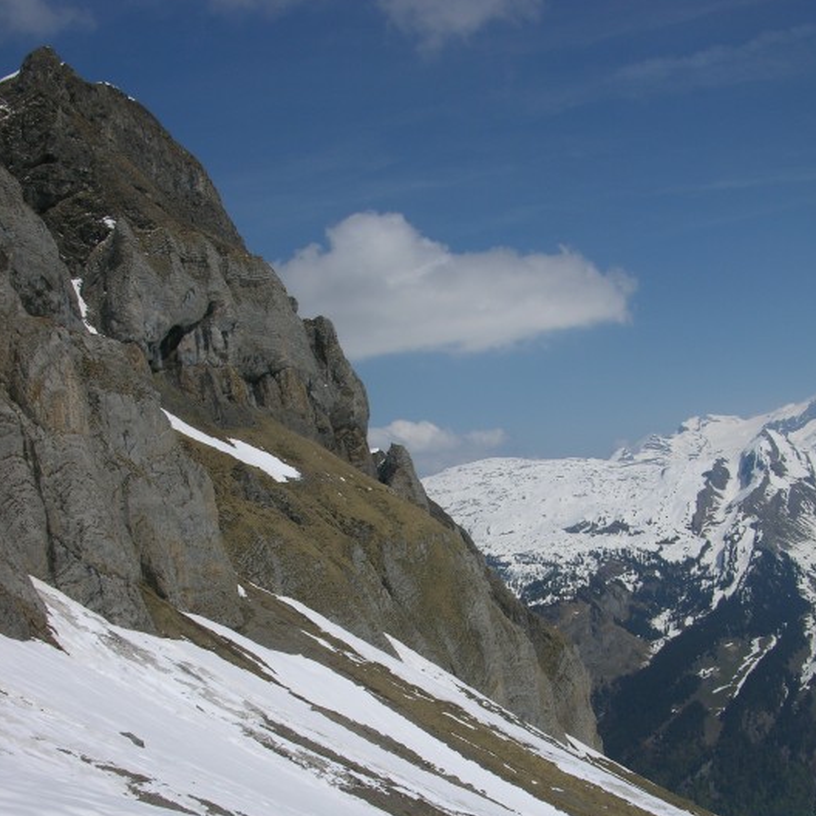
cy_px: 583
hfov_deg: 37.5
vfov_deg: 36.9
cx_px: 436
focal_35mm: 45
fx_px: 1200
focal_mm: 8.9
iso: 50
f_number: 8
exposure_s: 1/477
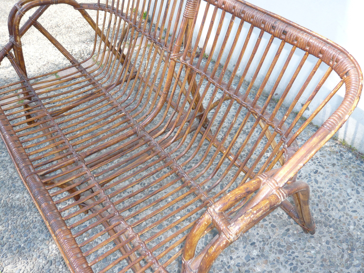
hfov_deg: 56.8
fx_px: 336
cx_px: 182
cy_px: 136
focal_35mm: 32
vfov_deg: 44.2
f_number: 3
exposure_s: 1/250
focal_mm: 5.2
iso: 100
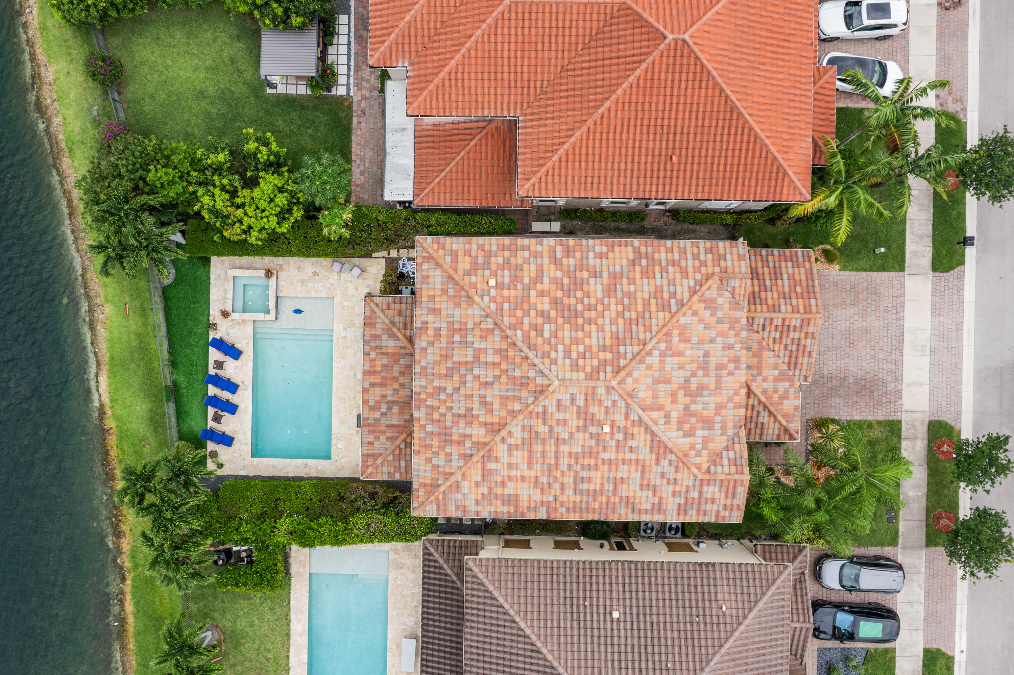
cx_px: 507
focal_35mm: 28
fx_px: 788
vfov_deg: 46.4
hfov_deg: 65.5
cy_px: 338
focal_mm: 10.26
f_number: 4
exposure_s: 1/500
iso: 100
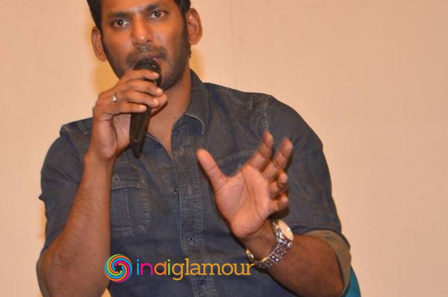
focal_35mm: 170
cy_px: 150
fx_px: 2111
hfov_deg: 12.1
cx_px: 179
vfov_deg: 8.0
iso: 1600
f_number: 5.6
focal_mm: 66
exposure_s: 1/60
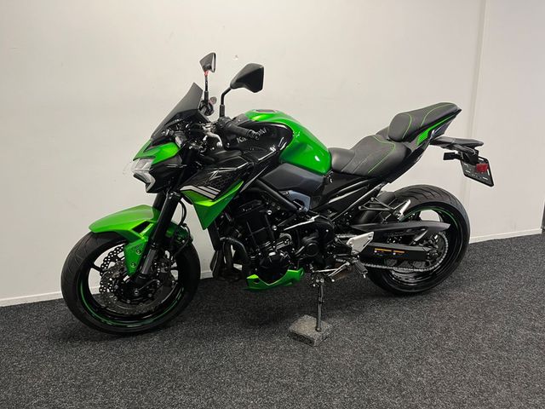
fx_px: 409
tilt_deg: -15.3
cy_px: 204
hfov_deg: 67.3
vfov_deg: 53.1
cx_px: 272
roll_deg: +0.6
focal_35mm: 26
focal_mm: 5.1
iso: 100
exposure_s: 1/50
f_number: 1.6
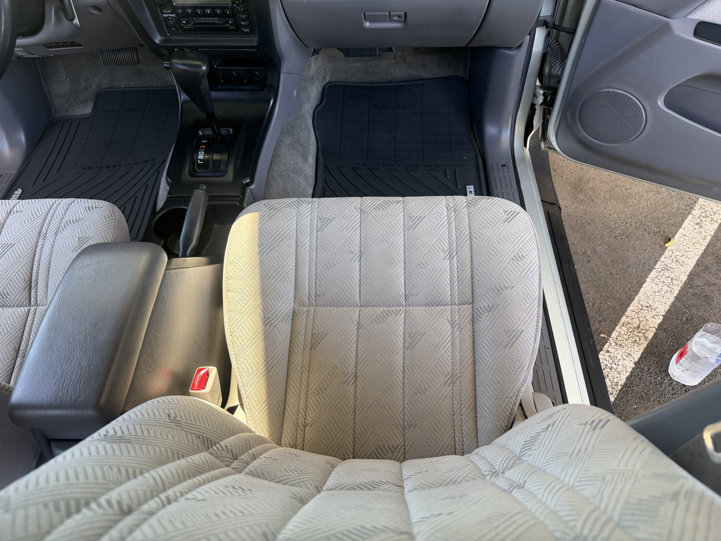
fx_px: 500
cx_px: 360
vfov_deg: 56.8
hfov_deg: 71.6
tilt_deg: -56.8
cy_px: 270
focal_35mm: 24
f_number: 1.78
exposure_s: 1/149
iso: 200
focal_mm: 6.76
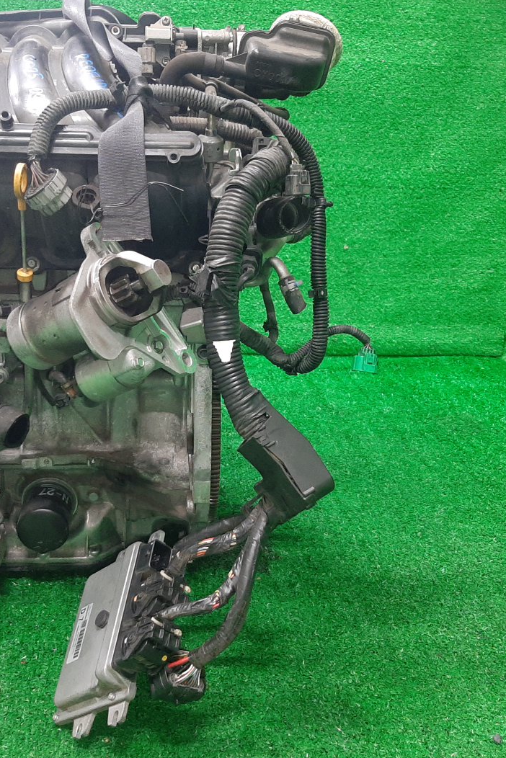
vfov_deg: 51.9
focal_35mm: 37
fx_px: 780
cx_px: 182
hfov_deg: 35.7
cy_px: 380
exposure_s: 1/50
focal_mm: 3.93
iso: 225
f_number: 1.7
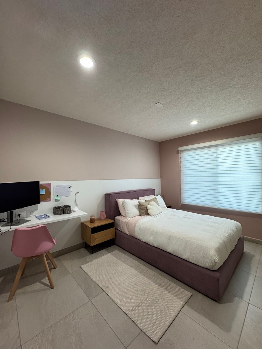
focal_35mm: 14
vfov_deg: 102.1
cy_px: 174
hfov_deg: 85.7
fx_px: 141
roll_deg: +0.6
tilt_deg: +2.0
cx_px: 131
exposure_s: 1/60
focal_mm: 2.22
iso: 250
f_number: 2.2
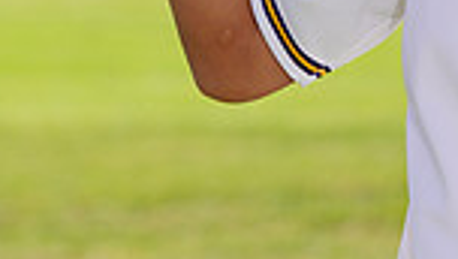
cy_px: -208
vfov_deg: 1.4
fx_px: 10848
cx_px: 717
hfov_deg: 2.4
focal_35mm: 892
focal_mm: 224
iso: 100
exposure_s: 1/250
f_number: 8
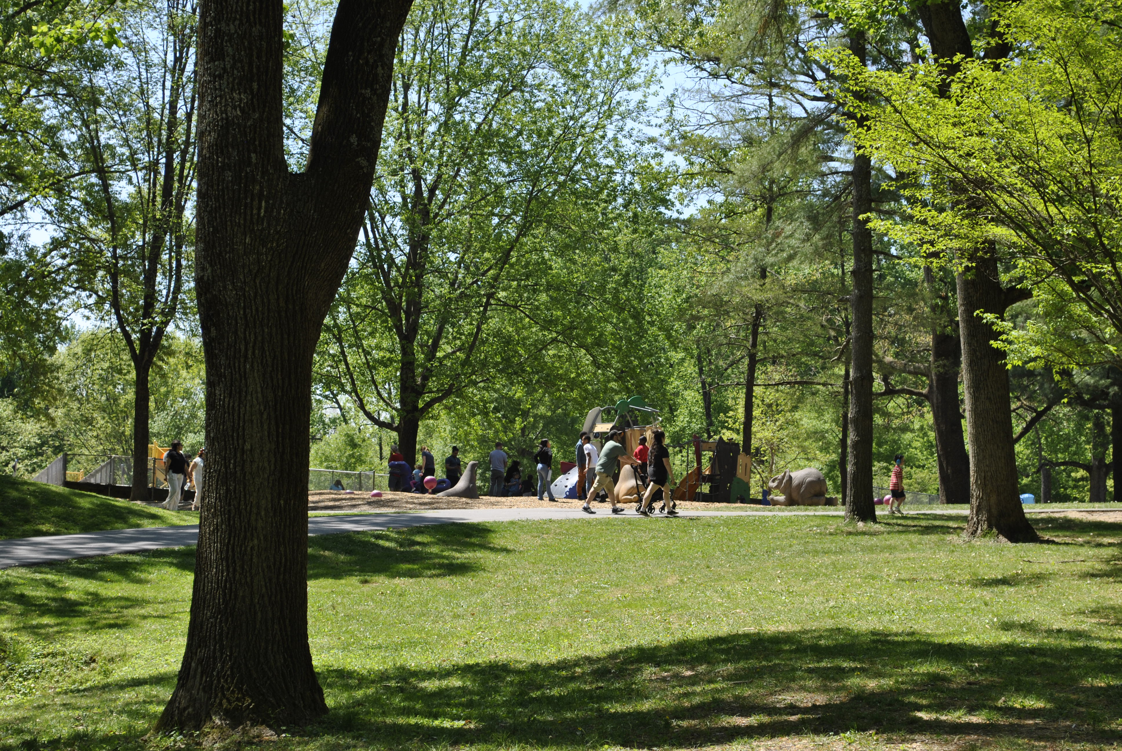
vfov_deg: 18.2
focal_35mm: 75
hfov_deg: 27.0
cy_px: 376
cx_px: 561
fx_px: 2340
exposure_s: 1/160
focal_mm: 50
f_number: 8
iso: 100
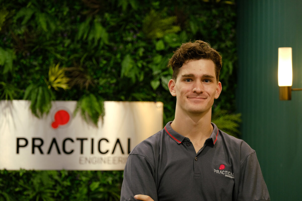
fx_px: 864
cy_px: 100
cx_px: 151
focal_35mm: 103
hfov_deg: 19.8
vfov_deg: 13.3
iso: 1250
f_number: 2.8
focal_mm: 68.7
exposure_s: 1/100
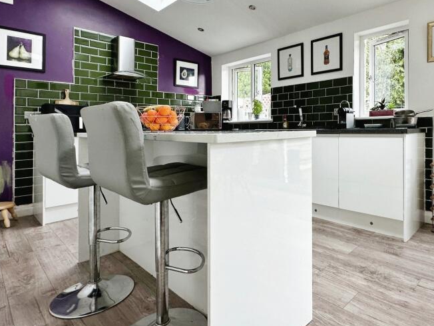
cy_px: 122
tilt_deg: +0.4
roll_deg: +0.9
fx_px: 276
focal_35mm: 22
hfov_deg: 74.7
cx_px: 278
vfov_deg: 60.3
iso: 100
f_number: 2.2
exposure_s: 1/99
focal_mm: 2.22
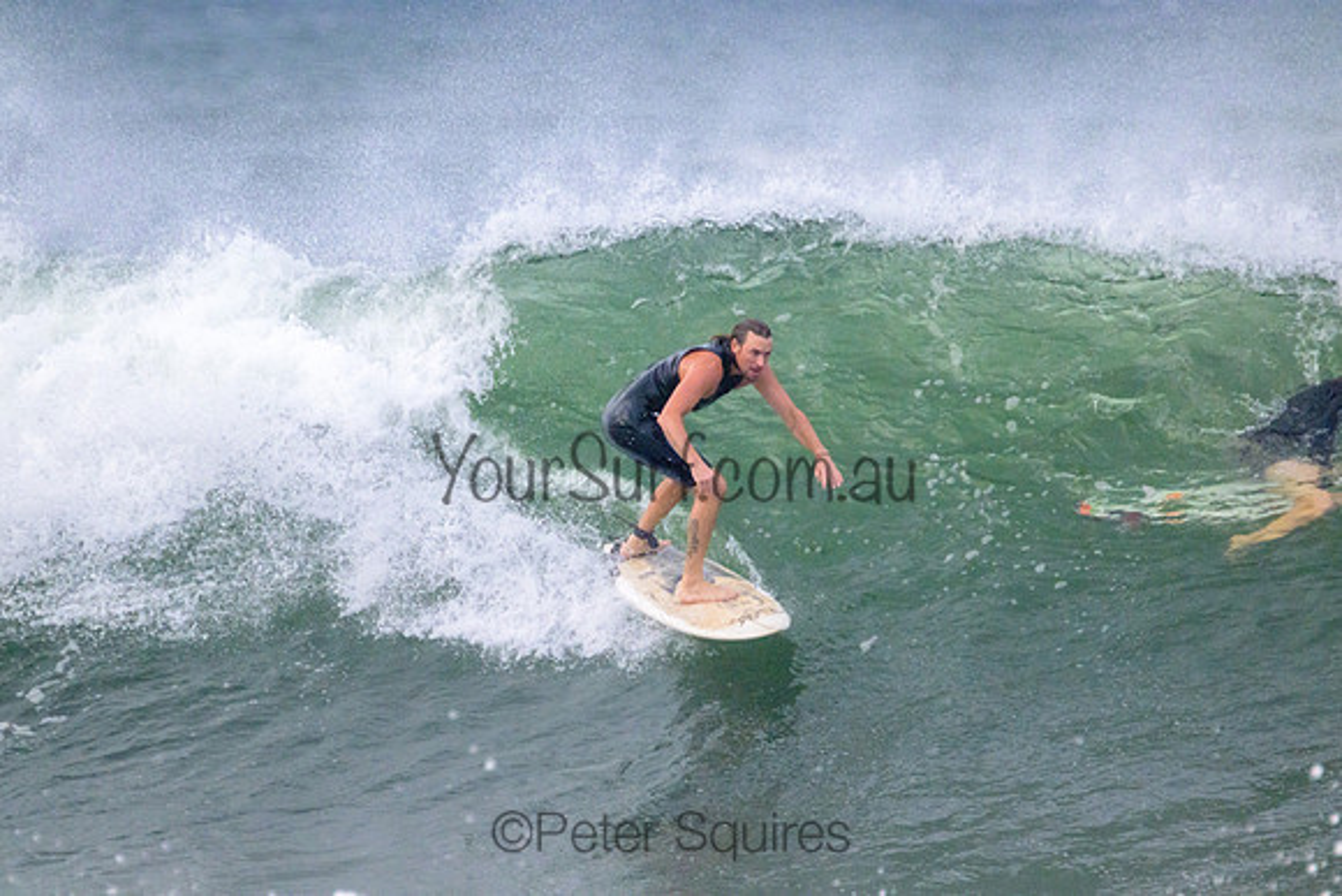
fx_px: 29828
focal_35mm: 800
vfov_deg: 1.7
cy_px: 448
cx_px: 671
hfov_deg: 2.6
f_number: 11
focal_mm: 800
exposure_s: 1/3200
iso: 3200
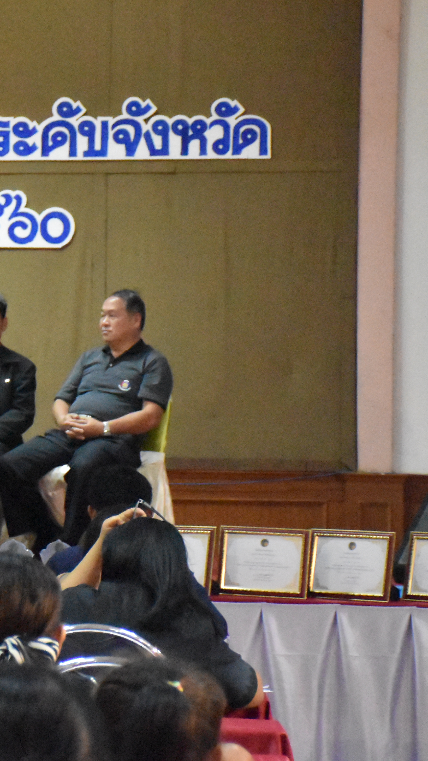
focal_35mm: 194
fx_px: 3915
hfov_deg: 6.2
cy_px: 318
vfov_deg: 11.1
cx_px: -270
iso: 12800
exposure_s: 1/125
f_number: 5
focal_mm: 60
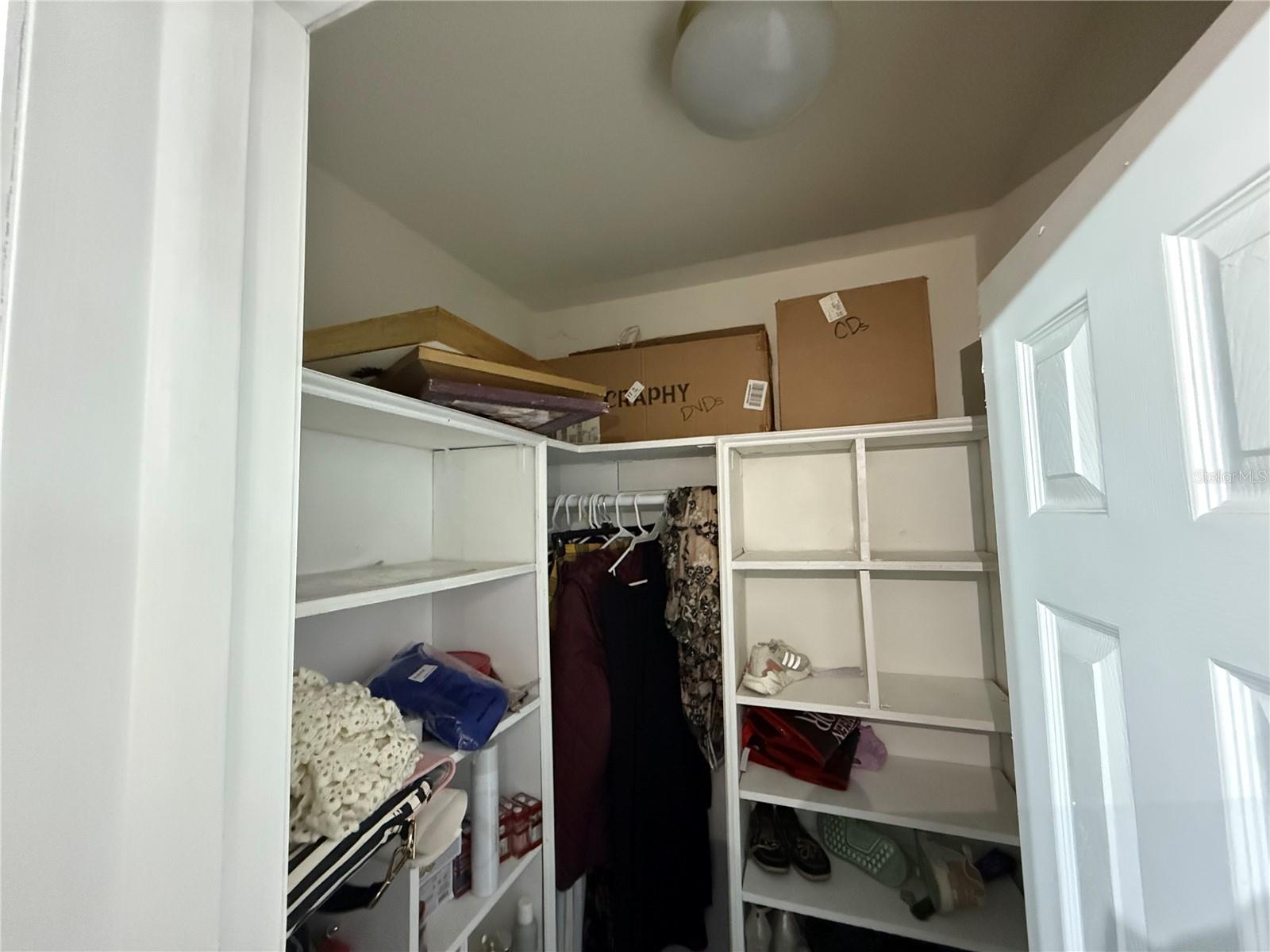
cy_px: 476
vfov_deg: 85.7
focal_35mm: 14
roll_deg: +1.6
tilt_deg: +4.5
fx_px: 514
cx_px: 635
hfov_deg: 102.1
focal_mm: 2.22
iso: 1250
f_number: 2.2
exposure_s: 1/60
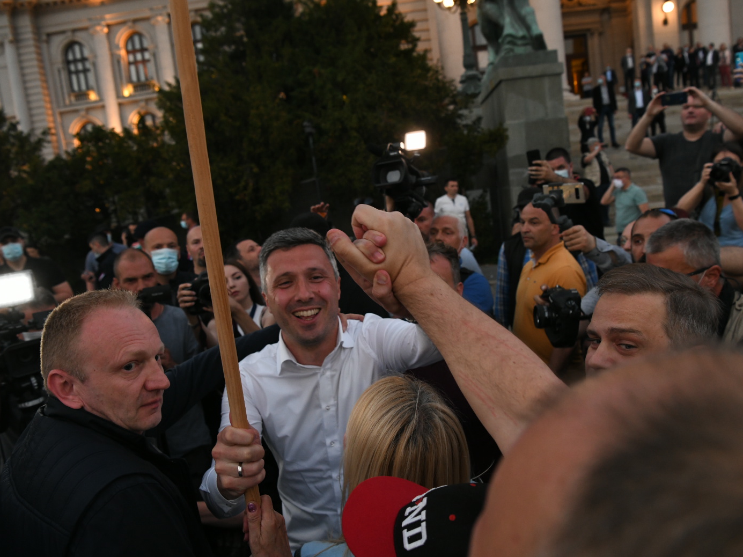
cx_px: 399
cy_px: 287
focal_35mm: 27
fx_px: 579
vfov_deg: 51.3
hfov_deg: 65.3
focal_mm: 24
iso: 2000
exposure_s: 1/100
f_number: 5
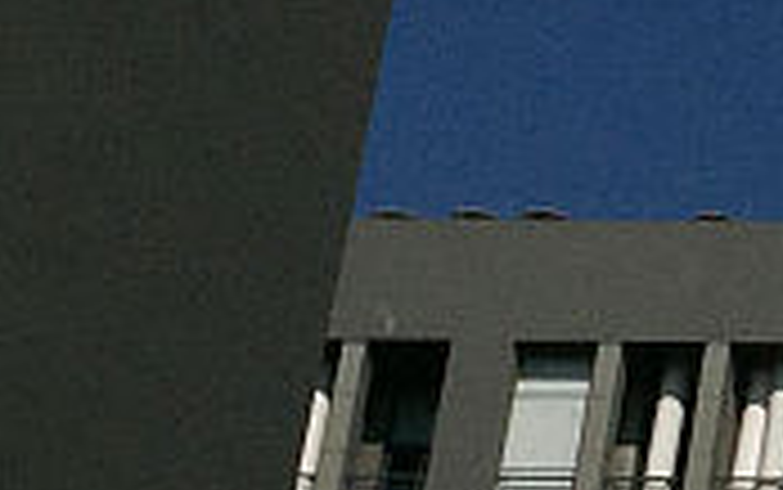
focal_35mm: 212
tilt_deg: +26.5
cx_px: 1904
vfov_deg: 6.2
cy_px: 139
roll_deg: -2.7
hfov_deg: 8.9
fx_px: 4527
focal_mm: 4.15
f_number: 2.2
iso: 32
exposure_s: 1/20000
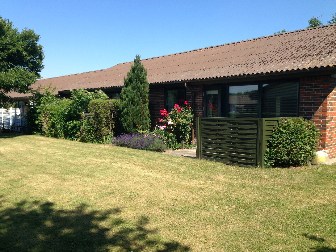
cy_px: 126
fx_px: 320
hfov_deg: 55.4
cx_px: 168
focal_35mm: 33
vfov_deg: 42.9
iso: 50
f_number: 2.4
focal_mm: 4.12
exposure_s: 1/903
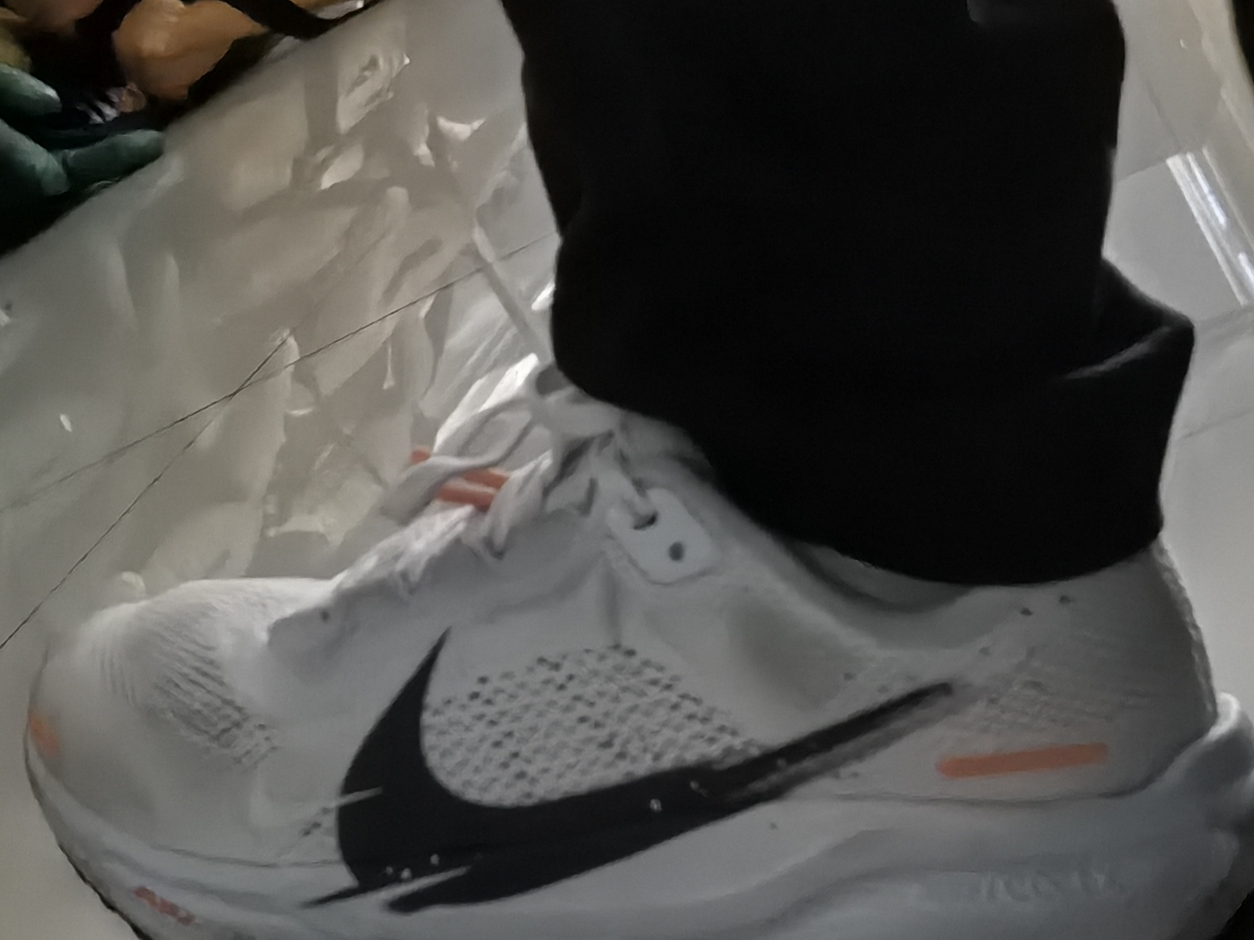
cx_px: 655
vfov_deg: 21.6
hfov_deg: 28.6
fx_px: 2463
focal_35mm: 68
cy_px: 588
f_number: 1.9
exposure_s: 1/16.7
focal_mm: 5.52
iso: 2000
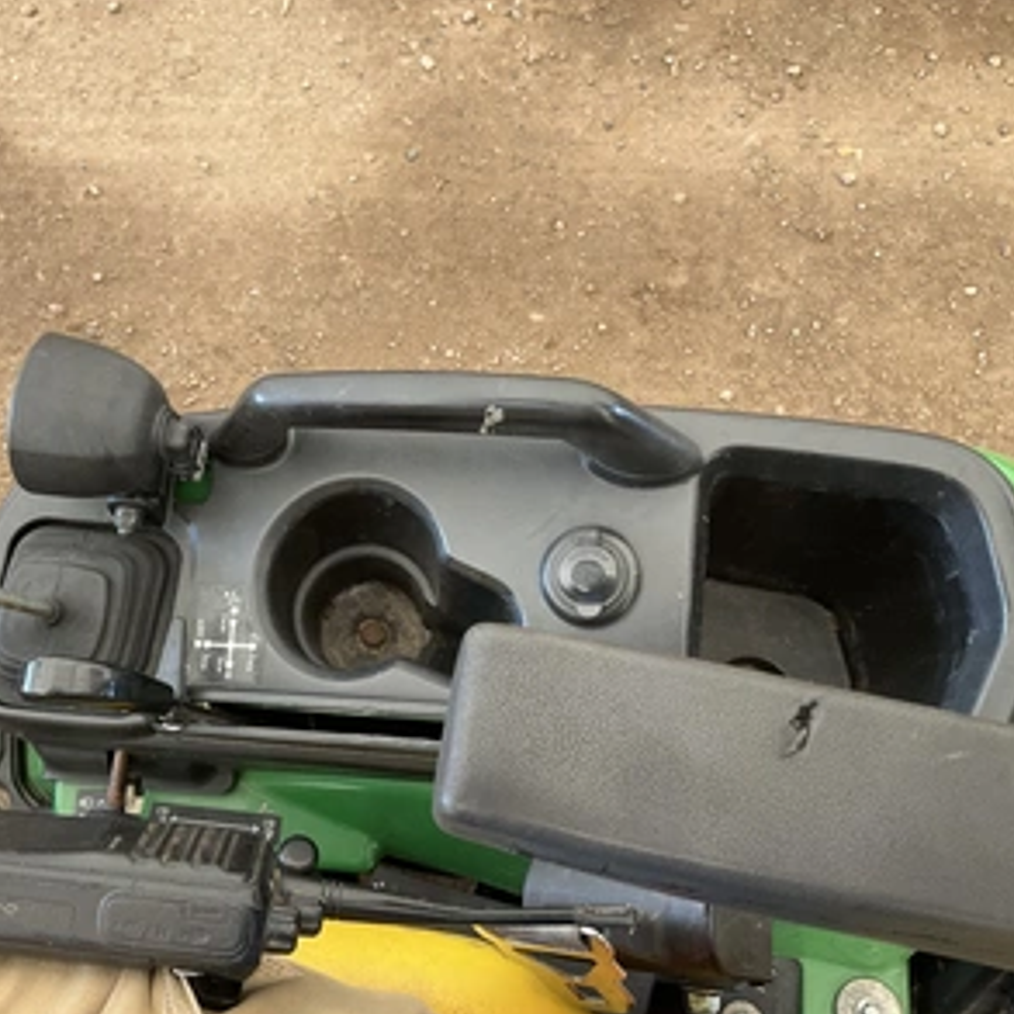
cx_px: 412
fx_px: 1160
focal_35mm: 35
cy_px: 502
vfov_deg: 47.2
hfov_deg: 47.0
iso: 64
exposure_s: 1/121
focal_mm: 3
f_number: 1.8
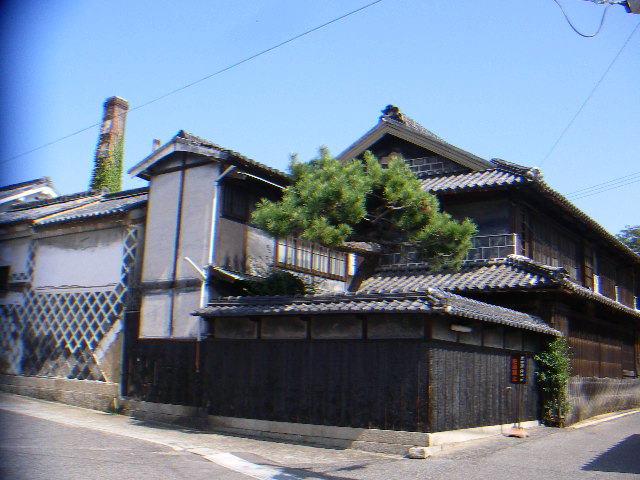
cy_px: 240
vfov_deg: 37.7
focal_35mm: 38
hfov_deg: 49.0
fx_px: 703
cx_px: 320
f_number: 6.6
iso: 80
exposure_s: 1/160
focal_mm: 6.3
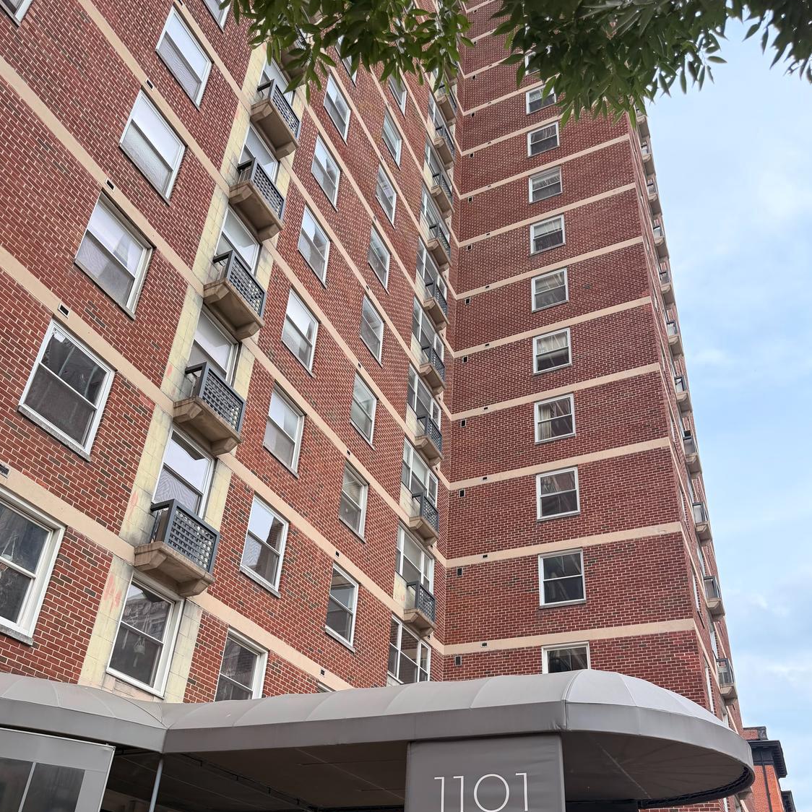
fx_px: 770
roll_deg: -4.3
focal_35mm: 29
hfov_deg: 55.6
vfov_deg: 54.8
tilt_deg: +30.4
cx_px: 405
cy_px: 520
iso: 100
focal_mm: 6.76
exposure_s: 1/1060
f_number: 1.78
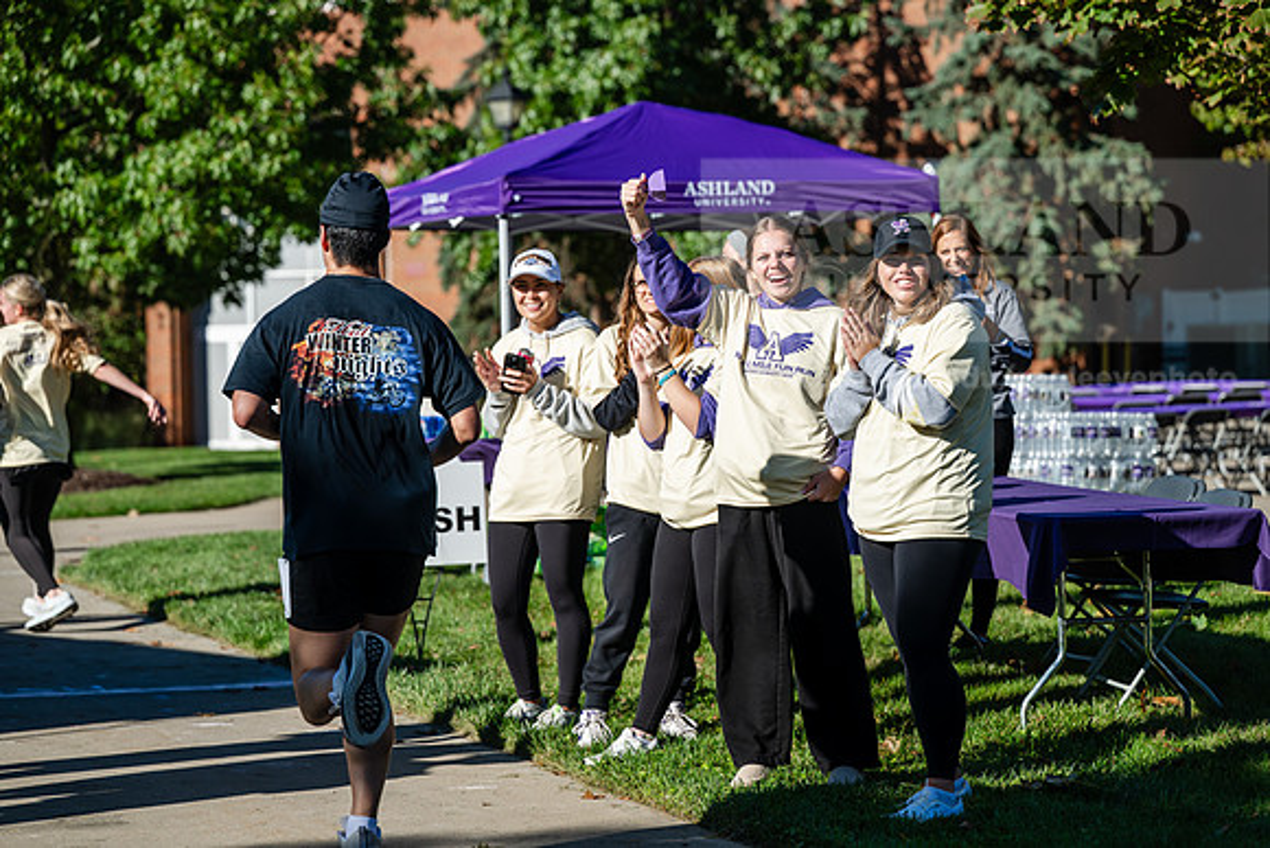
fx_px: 3599
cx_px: 635
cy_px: 424
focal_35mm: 102
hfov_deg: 20.0
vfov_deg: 13.4
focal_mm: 102
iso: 100
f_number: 3.5
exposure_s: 1/1250
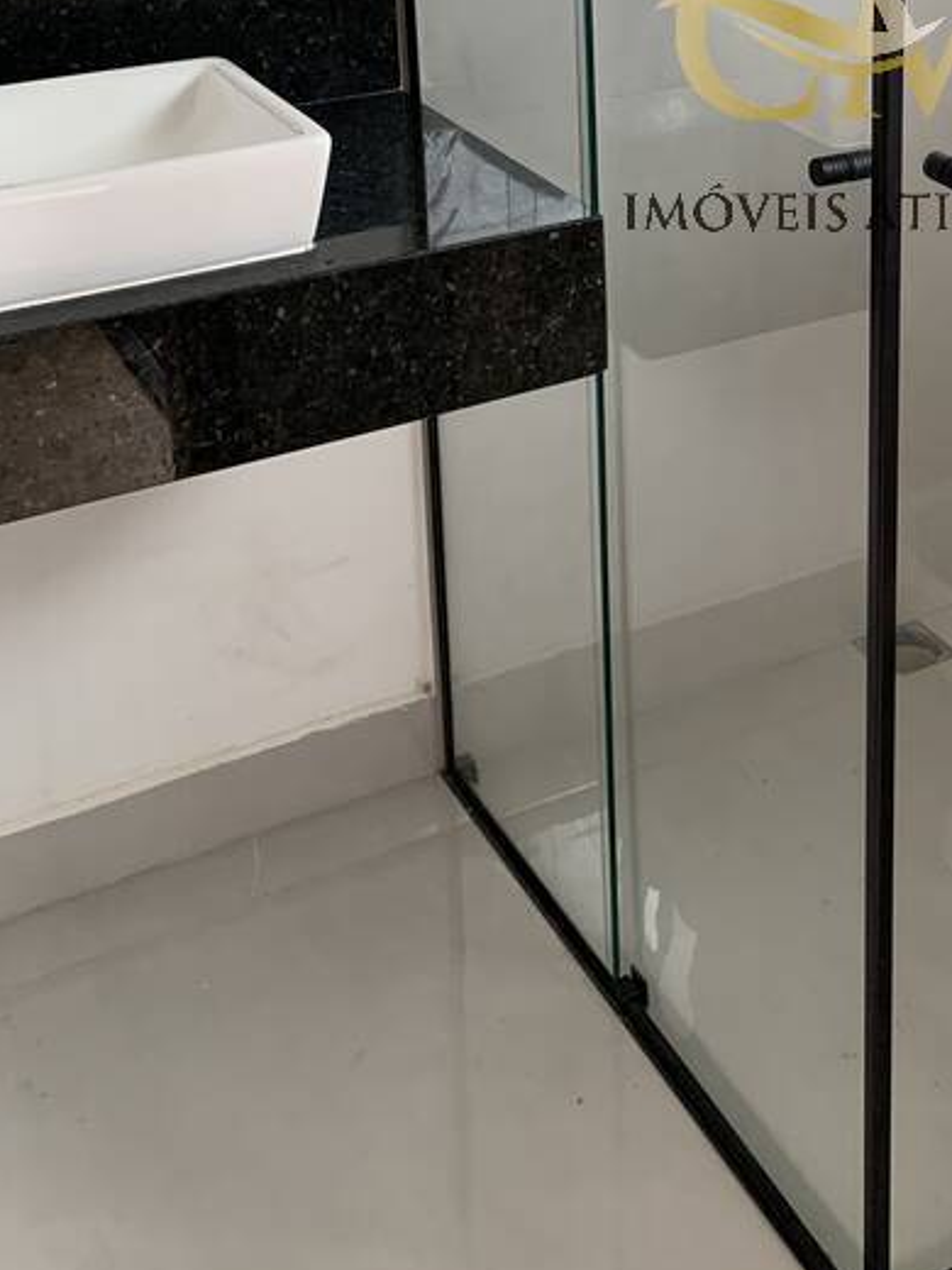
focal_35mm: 54
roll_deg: -1.2
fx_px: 1980
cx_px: 849
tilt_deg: -15.5
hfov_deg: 26.2
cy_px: 85
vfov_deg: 33.3
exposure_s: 1/69
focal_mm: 4.25
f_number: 1.8
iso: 100
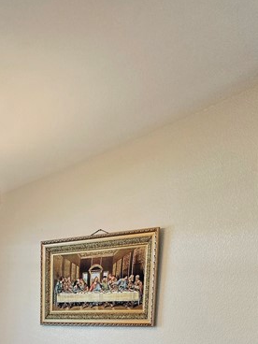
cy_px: 458
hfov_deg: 21.6
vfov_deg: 25.6
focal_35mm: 64
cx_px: -31
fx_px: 636
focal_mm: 6.3
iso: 200
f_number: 1.7
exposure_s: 1/120
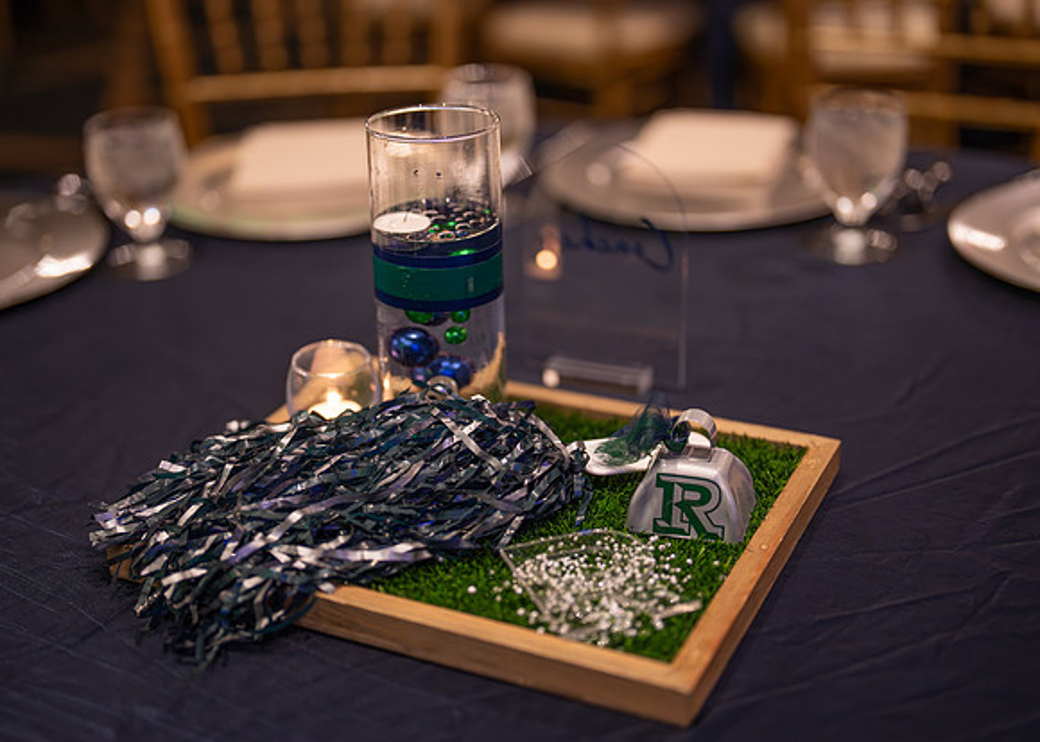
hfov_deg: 35.5
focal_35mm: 55
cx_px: 488
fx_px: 1625
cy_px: 372
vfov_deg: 25.7
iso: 1600
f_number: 1.2
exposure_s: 1/500
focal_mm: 50
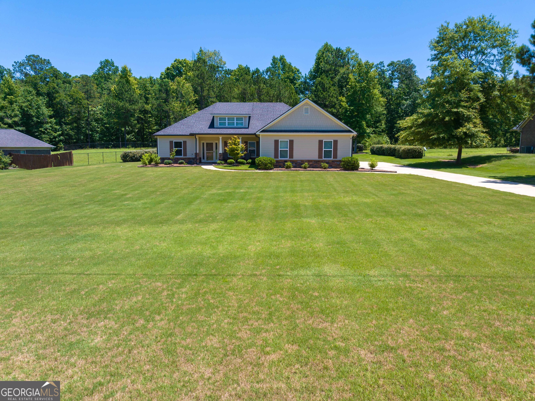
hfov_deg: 71.6
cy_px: 200
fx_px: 371
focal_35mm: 24
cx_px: 268
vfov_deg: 56.8
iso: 100
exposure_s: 1/2000
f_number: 2.8
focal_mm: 12.29
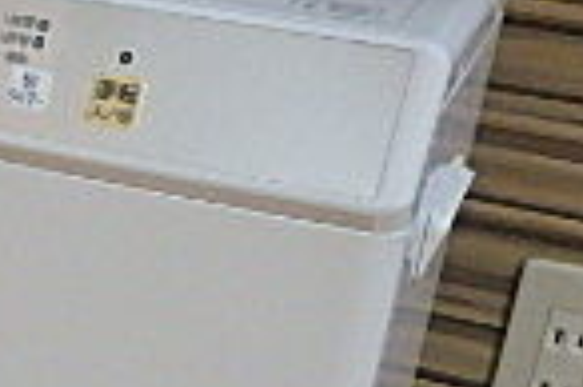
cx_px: -164
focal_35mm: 96
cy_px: 491
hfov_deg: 19.7
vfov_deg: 13.7
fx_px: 1553
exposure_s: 1/30
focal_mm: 3.7
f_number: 3.5
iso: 500
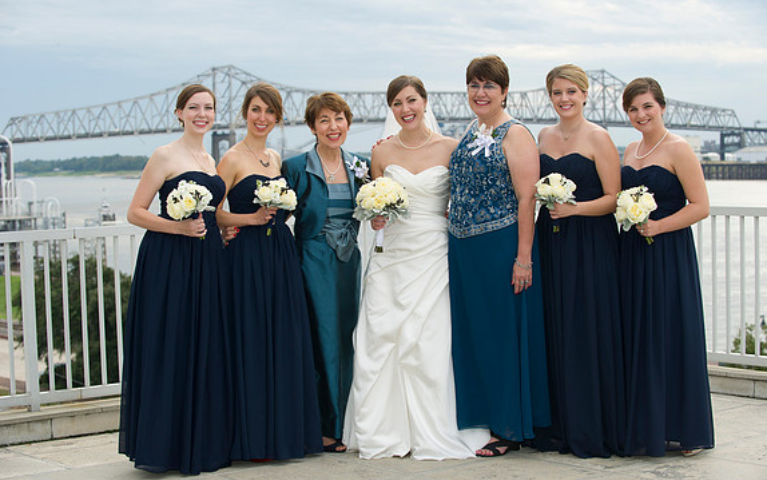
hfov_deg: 28.6
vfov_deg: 18.1
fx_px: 1505
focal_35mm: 72
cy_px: 231
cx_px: 385
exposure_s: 1/200
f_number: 4.5
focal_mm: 70
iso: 200
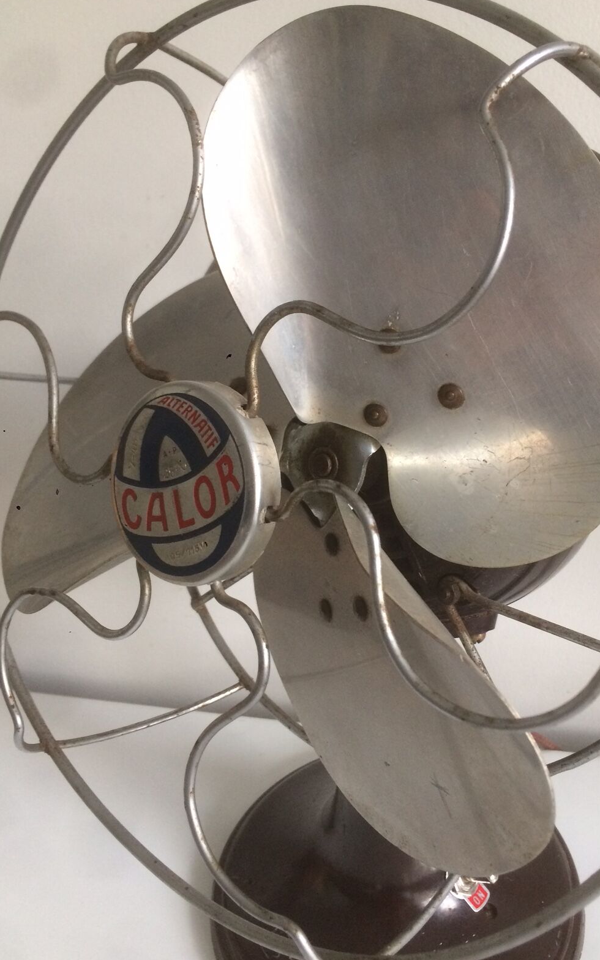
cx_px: 354
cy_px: 473
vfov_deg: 59.7
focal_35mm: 32
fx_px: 837
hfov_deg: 39.3
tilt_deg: -28.7
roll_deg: +2.5
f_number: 2.2
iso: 80
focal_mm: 4.15
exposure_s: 1/33
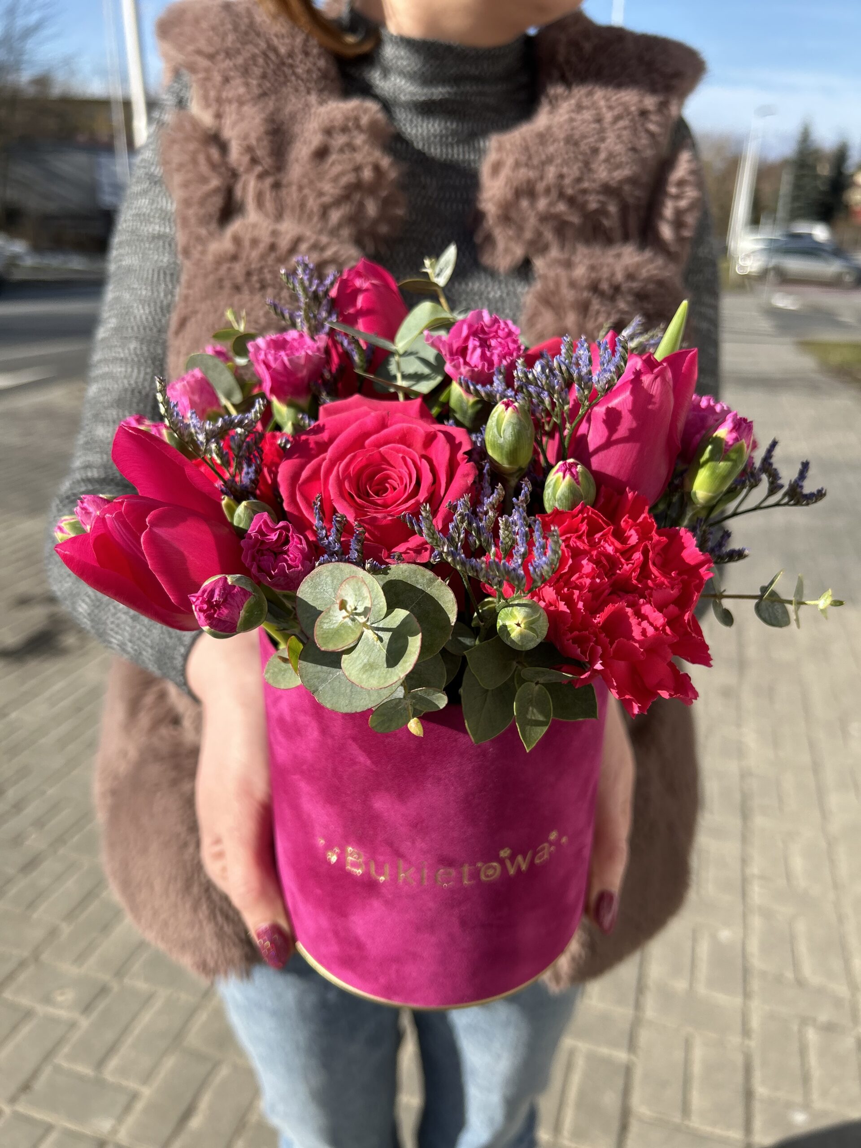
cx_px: 430
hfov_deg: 53.1
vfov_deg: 67.3
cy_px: 574
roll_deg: -0.7
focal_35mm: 26
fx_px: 862
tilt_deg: -22.4
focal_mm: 5.7
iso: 50
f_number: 1.5
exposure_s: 1/2008
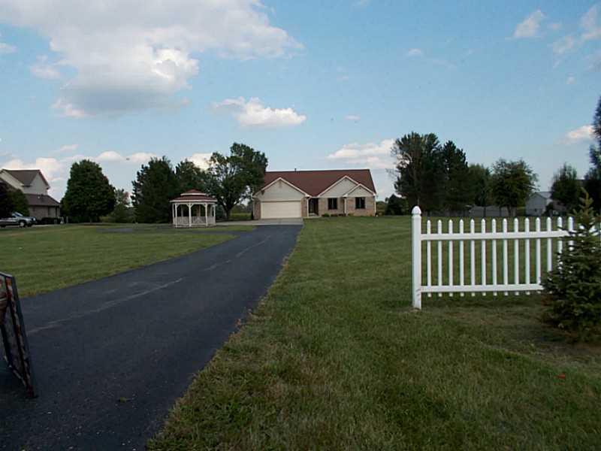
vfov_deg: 48.2
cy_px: 226
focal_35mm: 29
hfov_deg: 61.7
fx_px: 503
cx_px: 300
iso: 80
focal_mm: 4.1
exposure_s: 1/640
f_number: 3.3
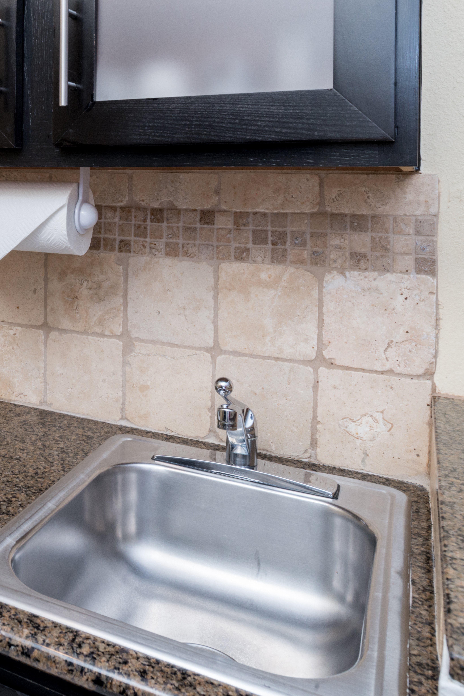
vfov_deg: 53.1
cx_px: -50
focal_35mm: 36
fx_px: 696
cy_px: 348
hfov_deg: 32.3
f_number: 13
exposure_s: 1/40
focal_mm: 24
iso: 500
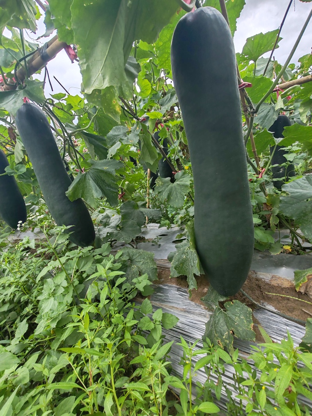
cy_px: 208
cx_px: 156
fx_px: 192
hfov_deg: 78.1
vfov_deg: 94.5
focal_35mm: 16
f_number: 2.2
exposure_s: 1/320
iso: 50
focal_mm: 1.96
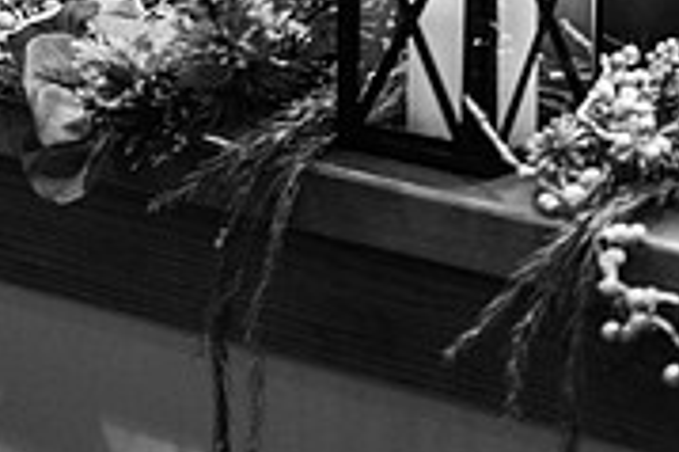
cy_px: -272
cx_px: -148
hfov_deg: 9.0
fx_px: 4277
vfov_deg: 6.0
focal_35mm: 227
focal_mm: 70
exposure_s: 1/250
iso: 2000
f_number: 2.8
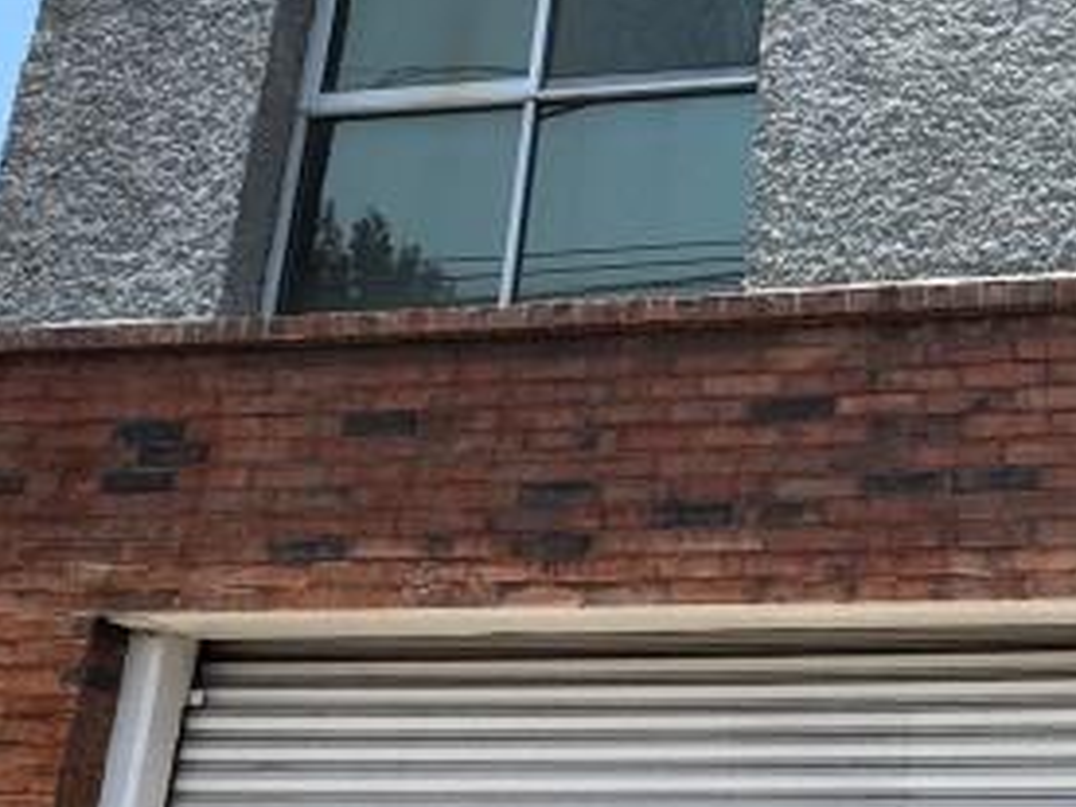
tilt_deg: +18.4
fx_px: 1616
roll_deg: -1.2
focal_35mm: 52
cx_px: 1053
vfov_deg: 28.0
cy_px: 468
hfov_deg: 33.9
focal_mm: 2.22
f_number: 2.2
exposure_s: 1/1143
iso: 40
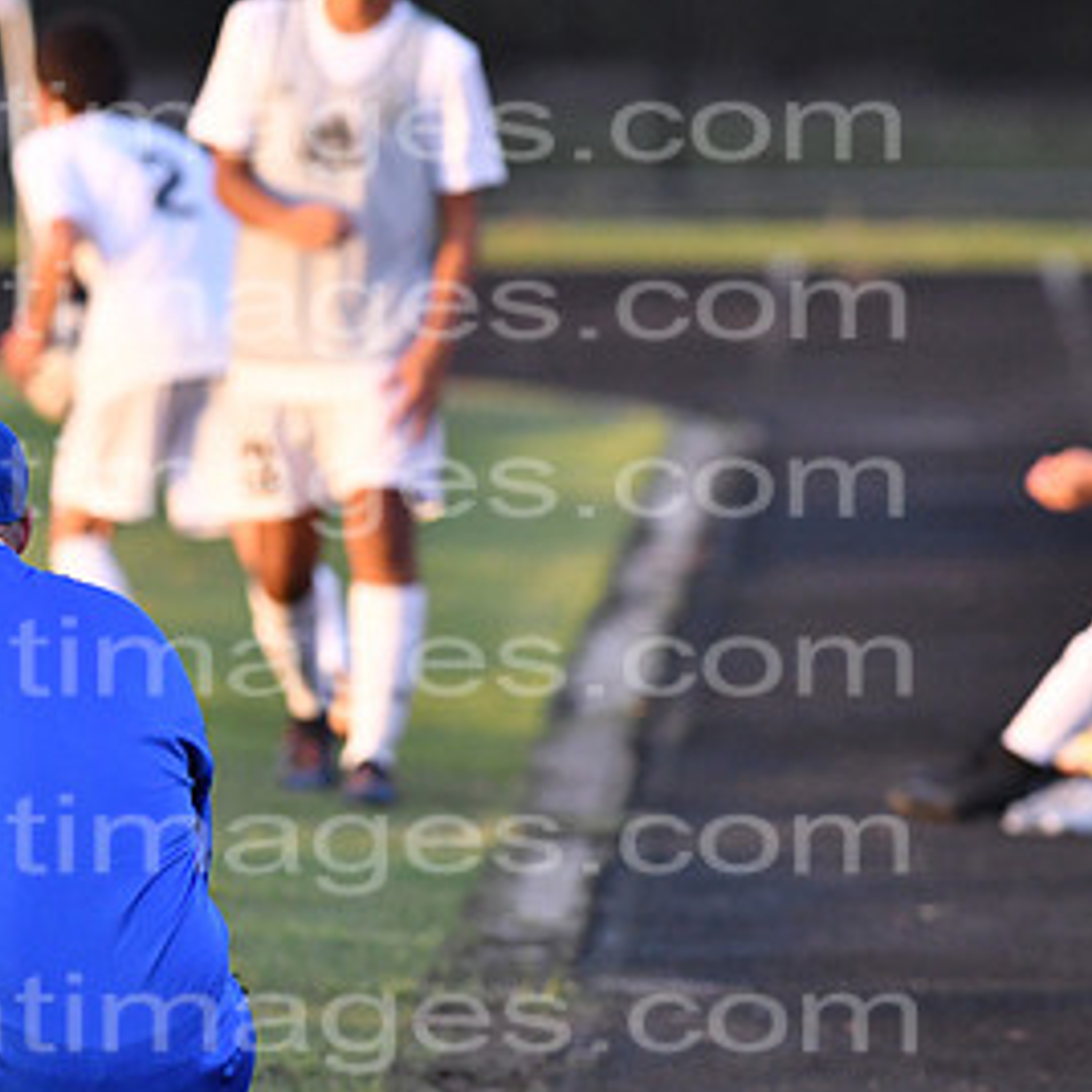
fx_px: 29552
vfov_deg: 2.1
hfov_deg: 2.1
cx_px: -4
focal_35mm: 828
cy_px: 756
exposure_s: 1/1000
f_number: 4.5
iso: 1600
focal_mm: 300
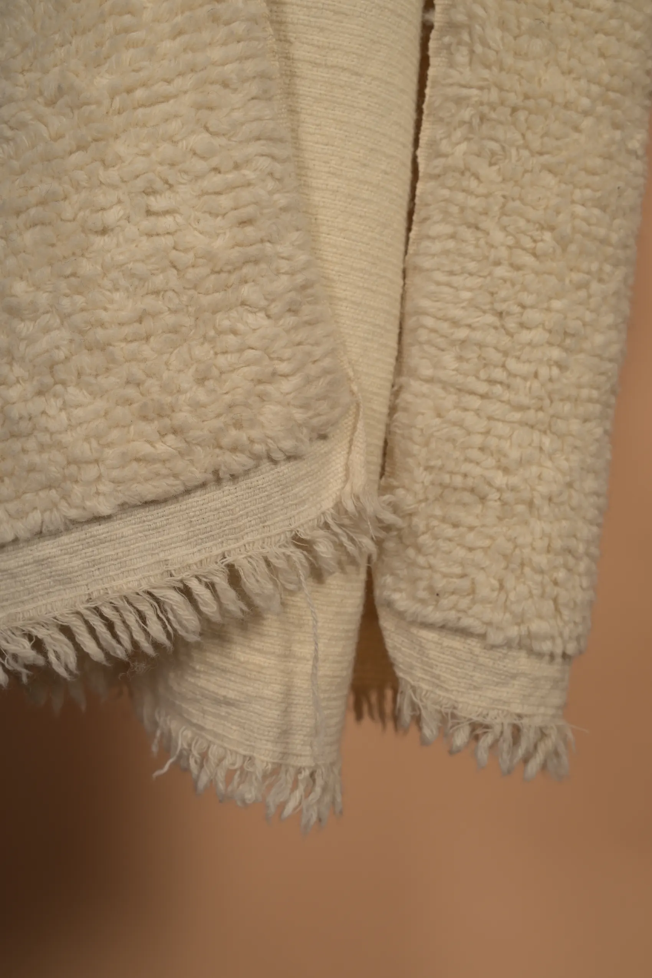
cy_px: 489
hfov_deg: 29.2
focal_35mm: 46
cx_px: 326
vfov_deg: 42.7
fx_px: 1250
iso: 125
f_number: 6.3
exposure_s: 1/200
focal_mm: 46
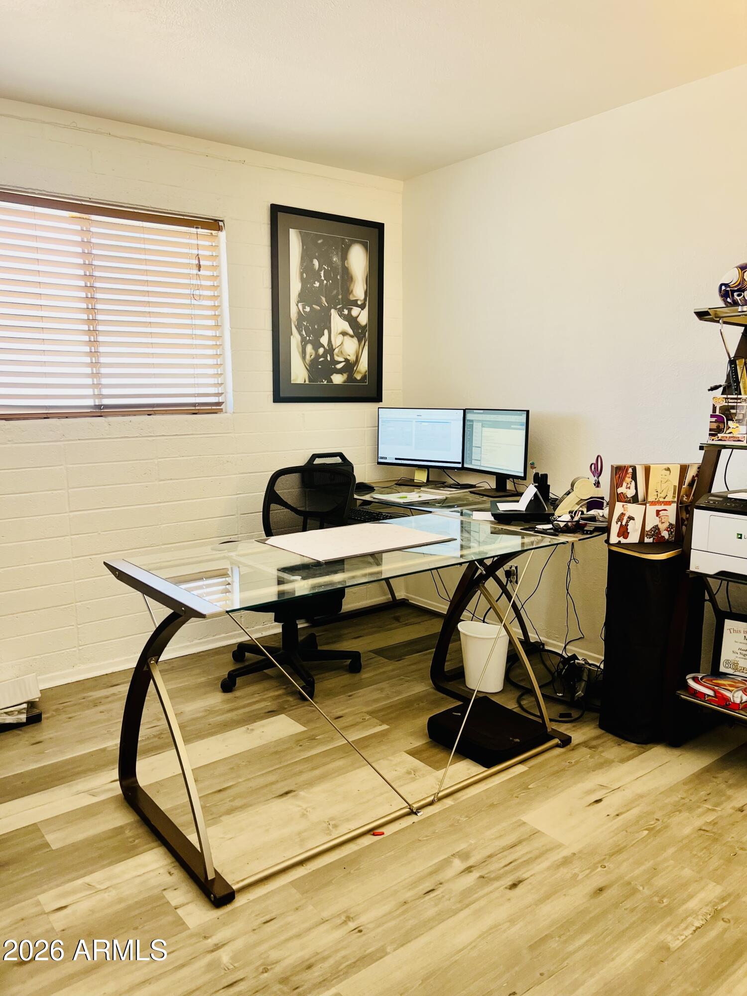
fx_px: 748
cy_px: 498
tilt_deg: -6.5
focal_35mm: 26
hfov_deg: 53.1
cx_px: 374
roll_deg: +1.6
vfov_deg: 67.3
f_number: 1.5
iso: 125
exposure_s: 1/120
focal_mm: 5.7
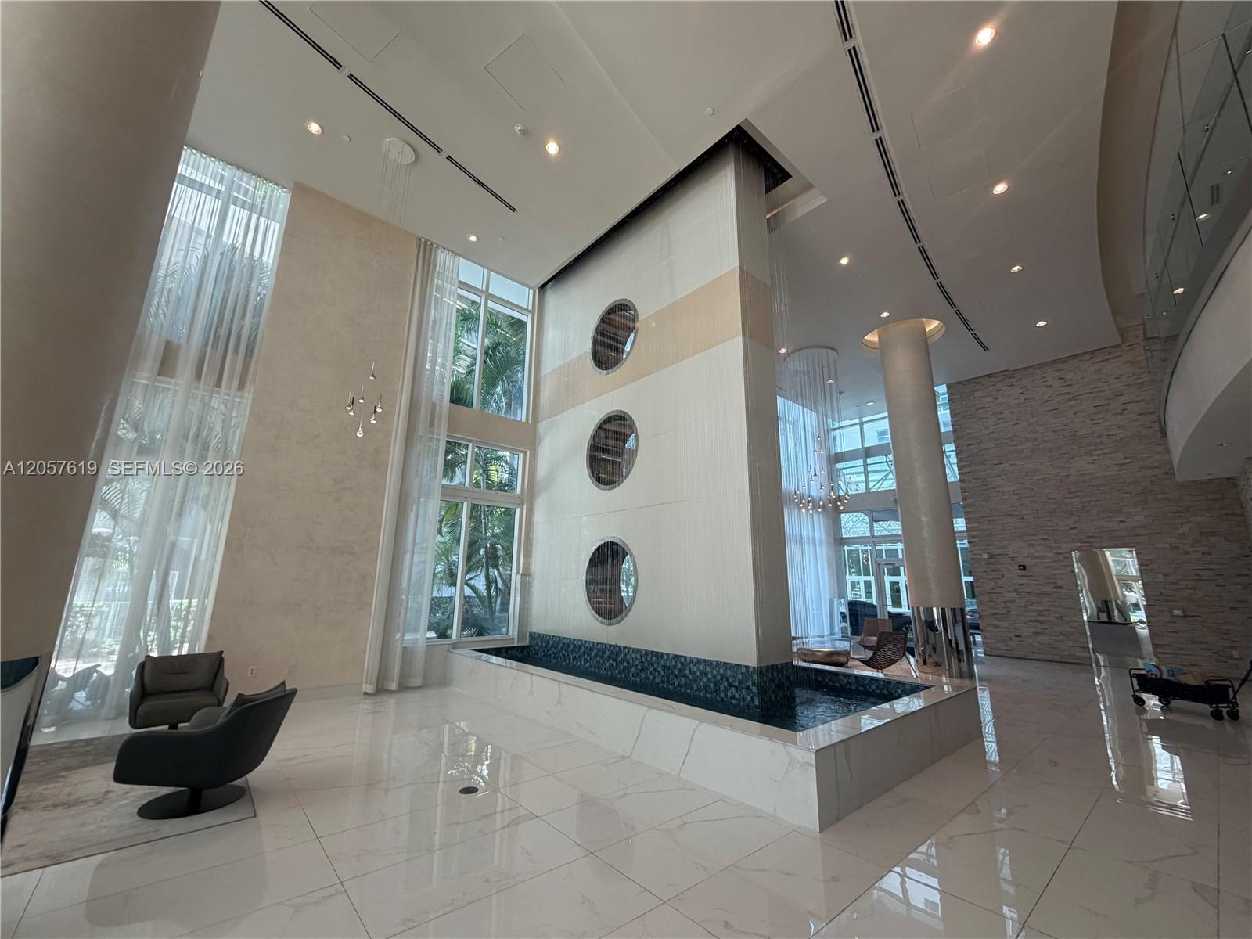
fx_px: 506
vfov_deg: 85.7
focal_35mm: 14
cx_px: 626
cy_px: 470
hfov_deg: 102.1
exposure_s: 1/120
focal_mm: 2.22
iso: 160
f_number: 2.2
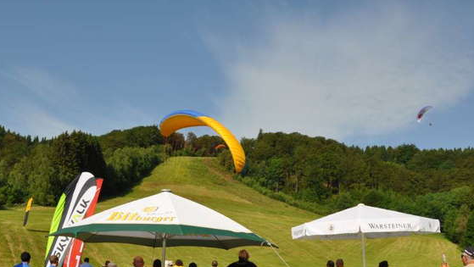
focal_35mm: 40
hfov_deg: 49.5
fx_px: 503
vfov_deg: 29.0
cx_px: 153
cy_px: 221
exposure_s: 1/200
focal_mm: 18
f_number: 14
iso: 200
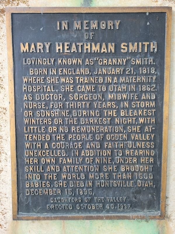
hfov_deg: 53.1
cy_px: 117
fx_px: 175
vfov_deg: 67.3
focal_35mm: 26
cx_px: 88
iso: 125
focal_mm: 5.4
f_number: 1.8
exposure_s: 1/120
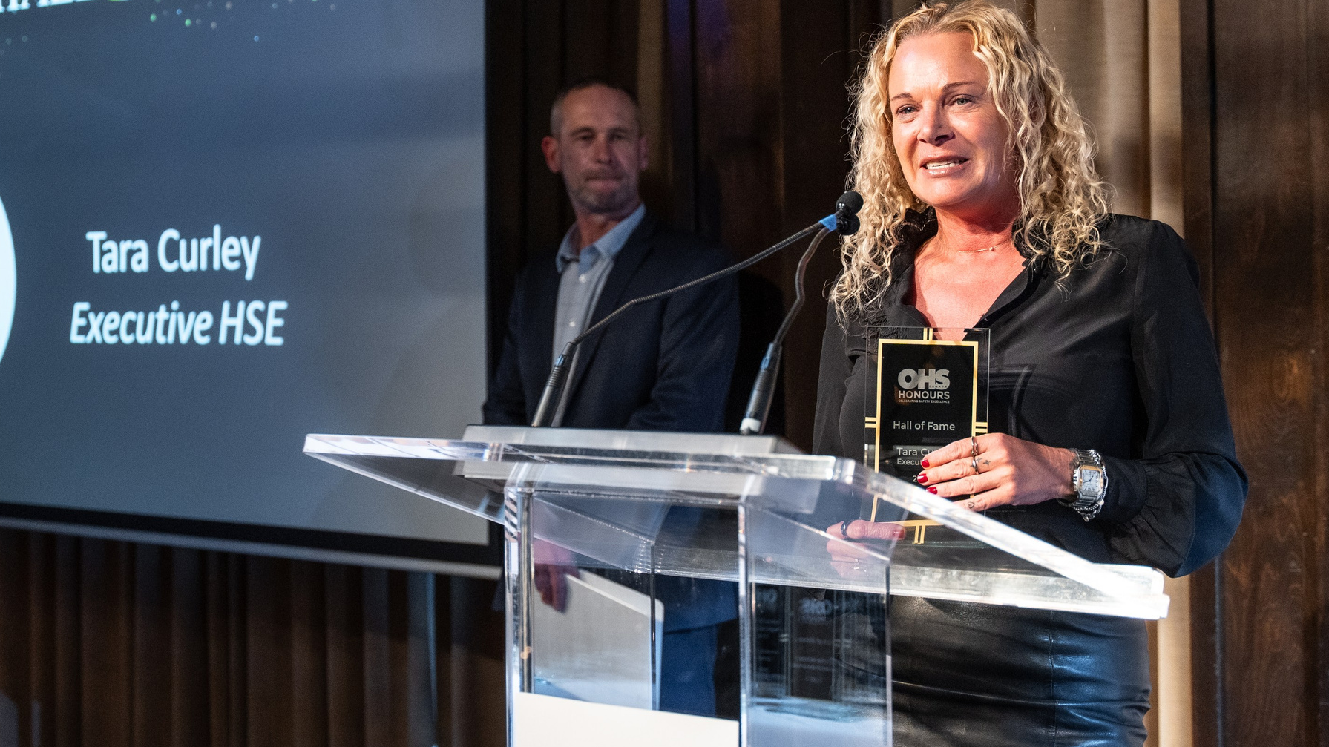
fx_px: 2572
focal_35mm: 73
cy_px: 270
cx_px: 469
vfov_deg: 16.5
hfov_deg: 28.8
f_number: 2.8
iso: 1250
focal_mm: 43.9
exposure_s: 1/200
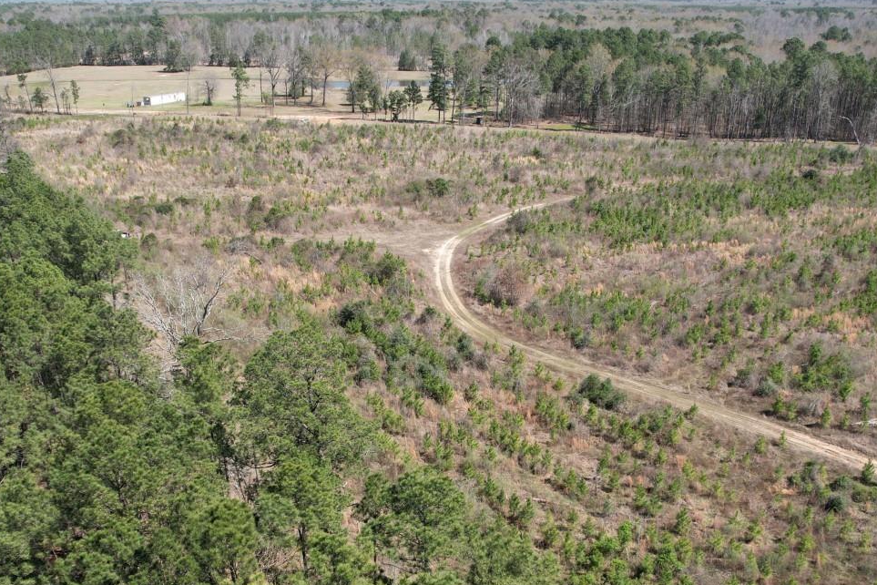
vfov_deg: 35.0
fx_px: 901
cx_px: 423
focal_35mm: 37
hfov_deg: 51.9
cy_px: 455
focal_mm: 8.38
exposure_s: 1/1250
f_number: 2.8
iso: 120
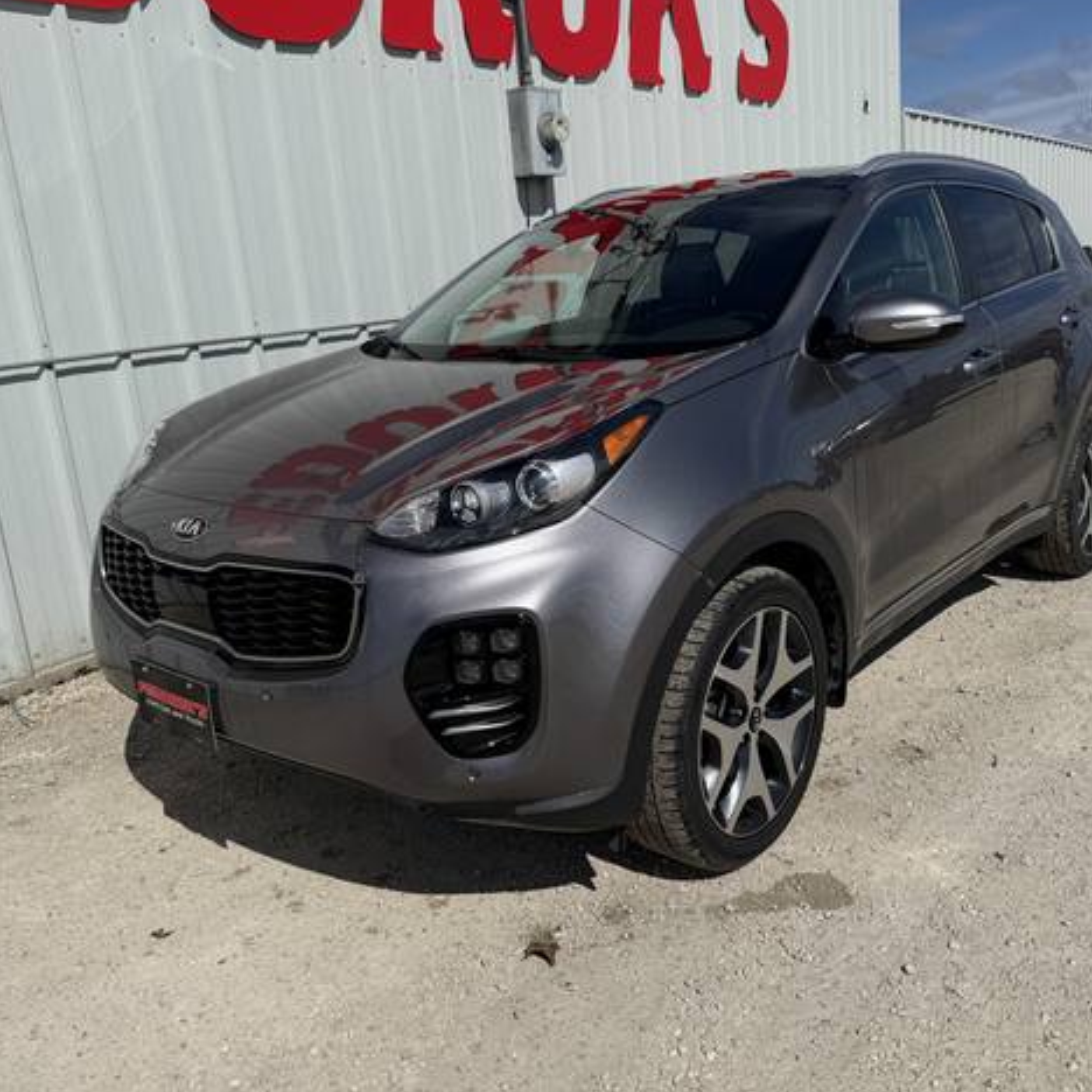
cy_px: 534
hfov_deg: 55.6
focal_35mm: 29
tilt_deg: -12.7
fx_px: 1035
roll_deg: +6.3
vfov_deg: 55.6
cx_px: 534
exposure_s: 1/11905
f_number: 1.78
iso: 80
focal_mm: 6.76
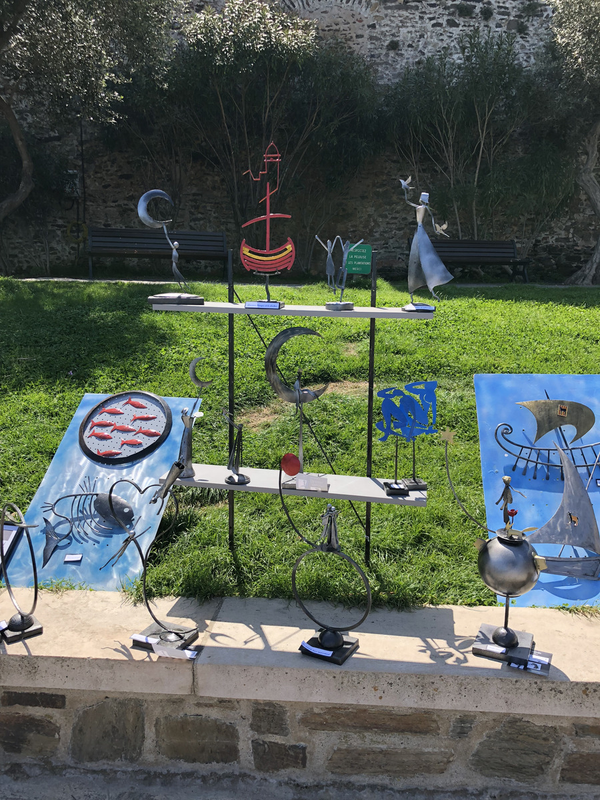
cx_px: 300
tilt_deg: -9.4
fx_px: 647
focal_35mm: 28
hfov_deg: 49.7
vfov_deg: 63.4
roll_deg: -0.5
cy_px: 400
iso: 20
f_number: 1.8
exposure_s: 1/889
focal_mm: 4
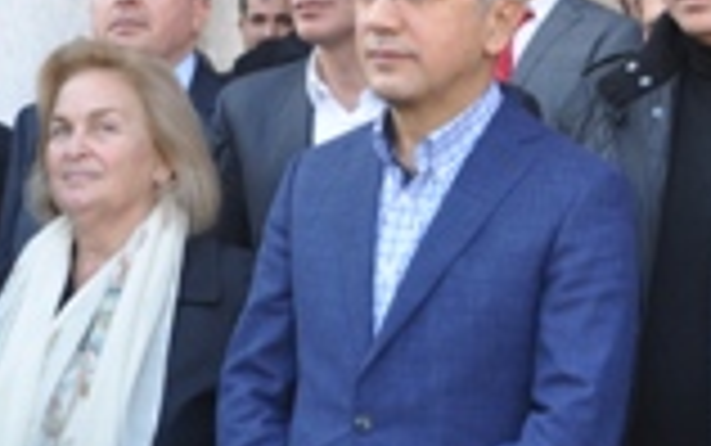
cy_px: 212
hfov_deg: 19.9
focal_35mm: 104
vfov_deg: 12.6
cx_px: 454
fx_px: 2017
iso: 360
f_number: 4
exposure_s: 1/200
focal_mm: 24
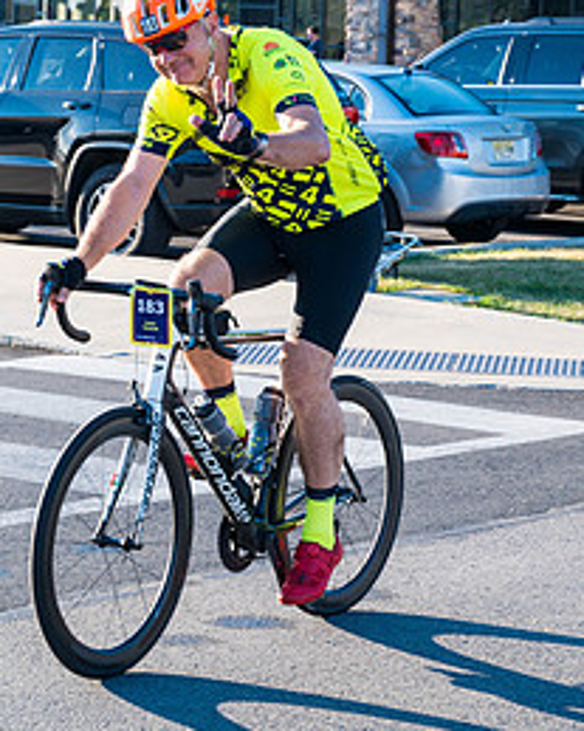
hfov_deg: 13.5
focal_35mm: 114
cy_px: 237
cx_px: 196
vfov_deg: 16.8
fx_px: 2464
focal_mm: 70
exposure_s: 1/320
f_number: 7.1
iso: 400
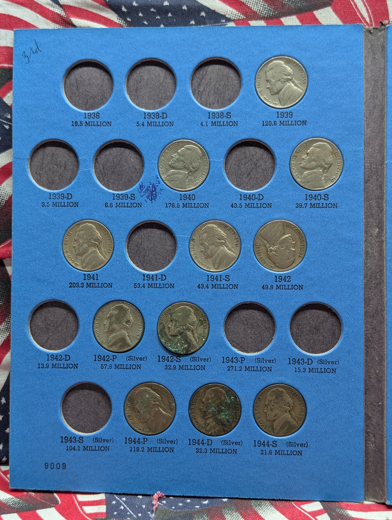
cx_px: 196
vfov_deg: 38.9
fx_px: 738
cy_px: 260
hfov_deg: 29.7
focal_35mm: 49
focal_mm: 6.9
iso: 45
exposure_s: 1/48.8
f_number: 1.68
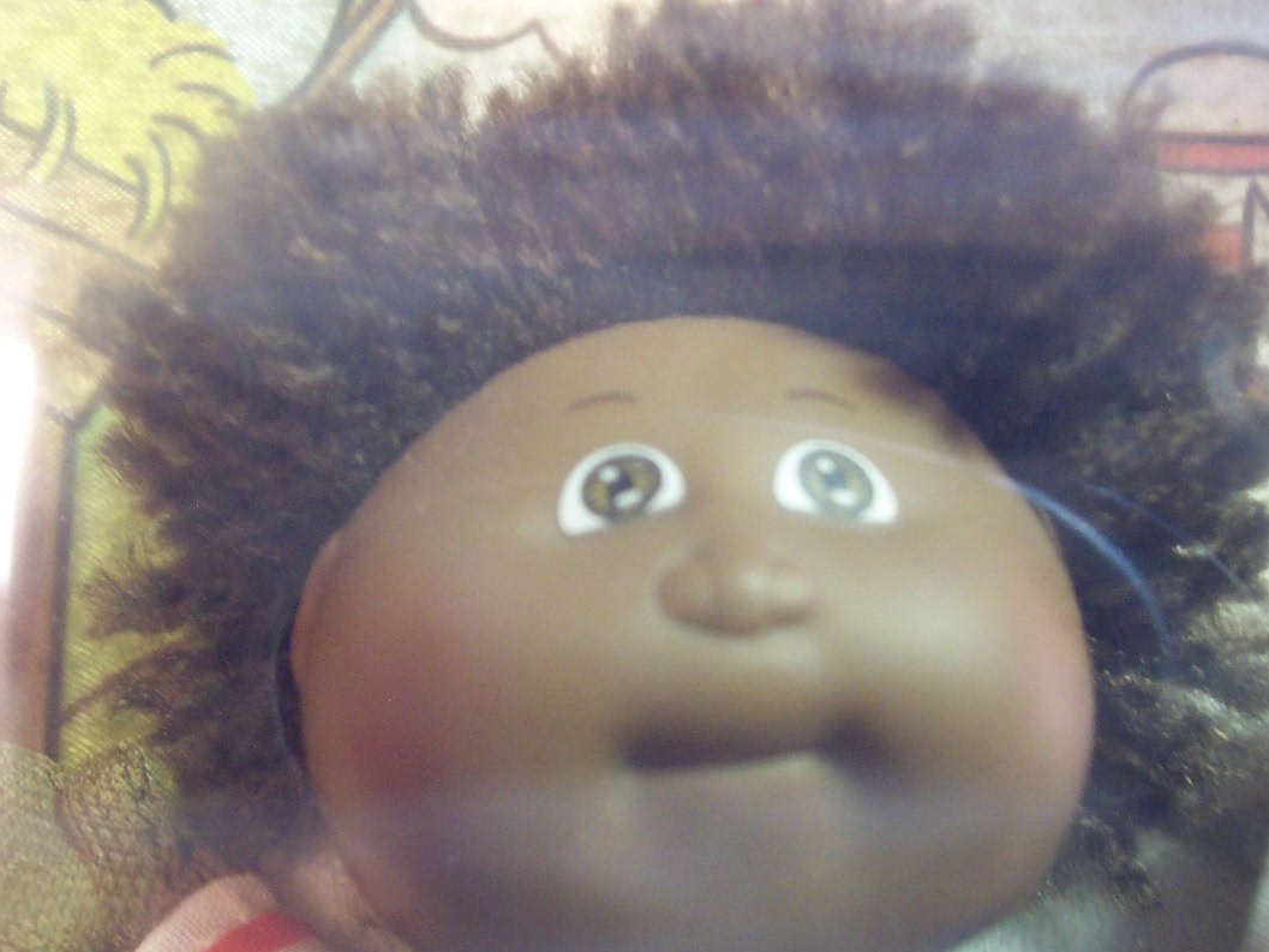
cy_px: 444
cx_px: 623
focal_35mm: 42
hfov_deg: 44.8
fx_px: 1540
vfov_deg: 34.3
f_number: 2.8
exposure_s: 1/10
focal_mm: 5.6
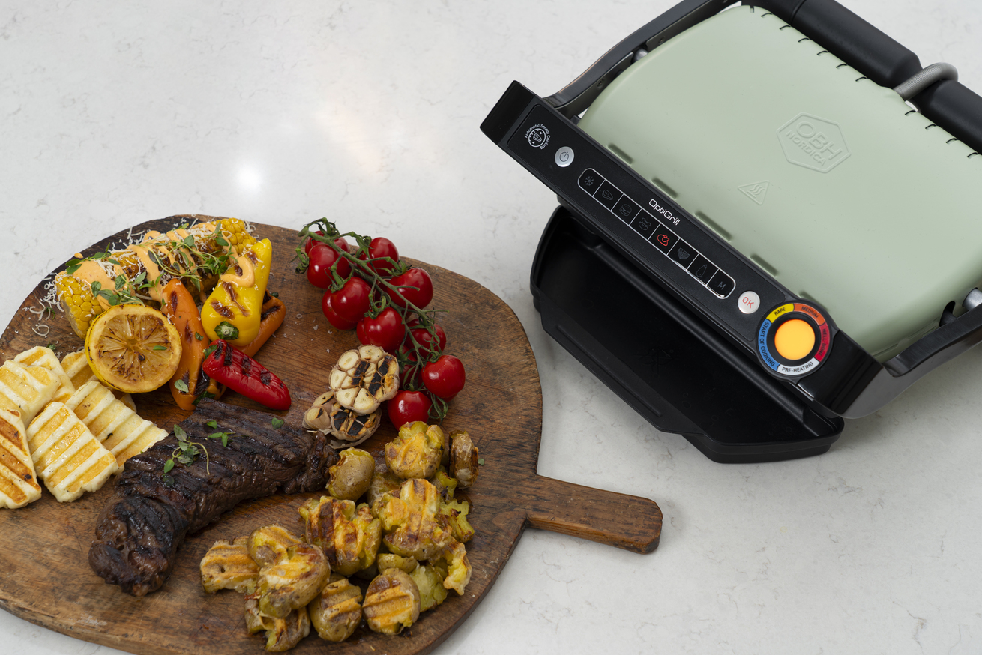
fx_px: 1719
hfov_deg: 31.9
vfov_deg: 21.6
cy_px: 328
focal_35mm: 63
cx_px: 491
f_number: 7.1
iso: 50
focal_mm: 63
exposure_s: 1/160
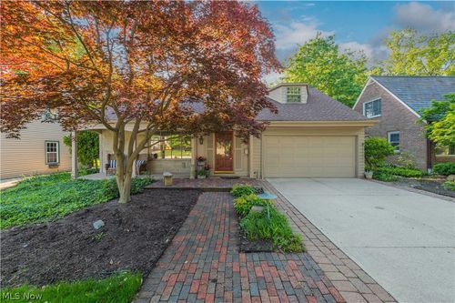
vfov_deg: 81.2
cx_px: 228
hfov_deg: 104.3
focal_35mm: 14
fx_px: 177
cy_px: 152
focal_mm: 14
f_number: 9
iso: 200
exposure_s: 1/80
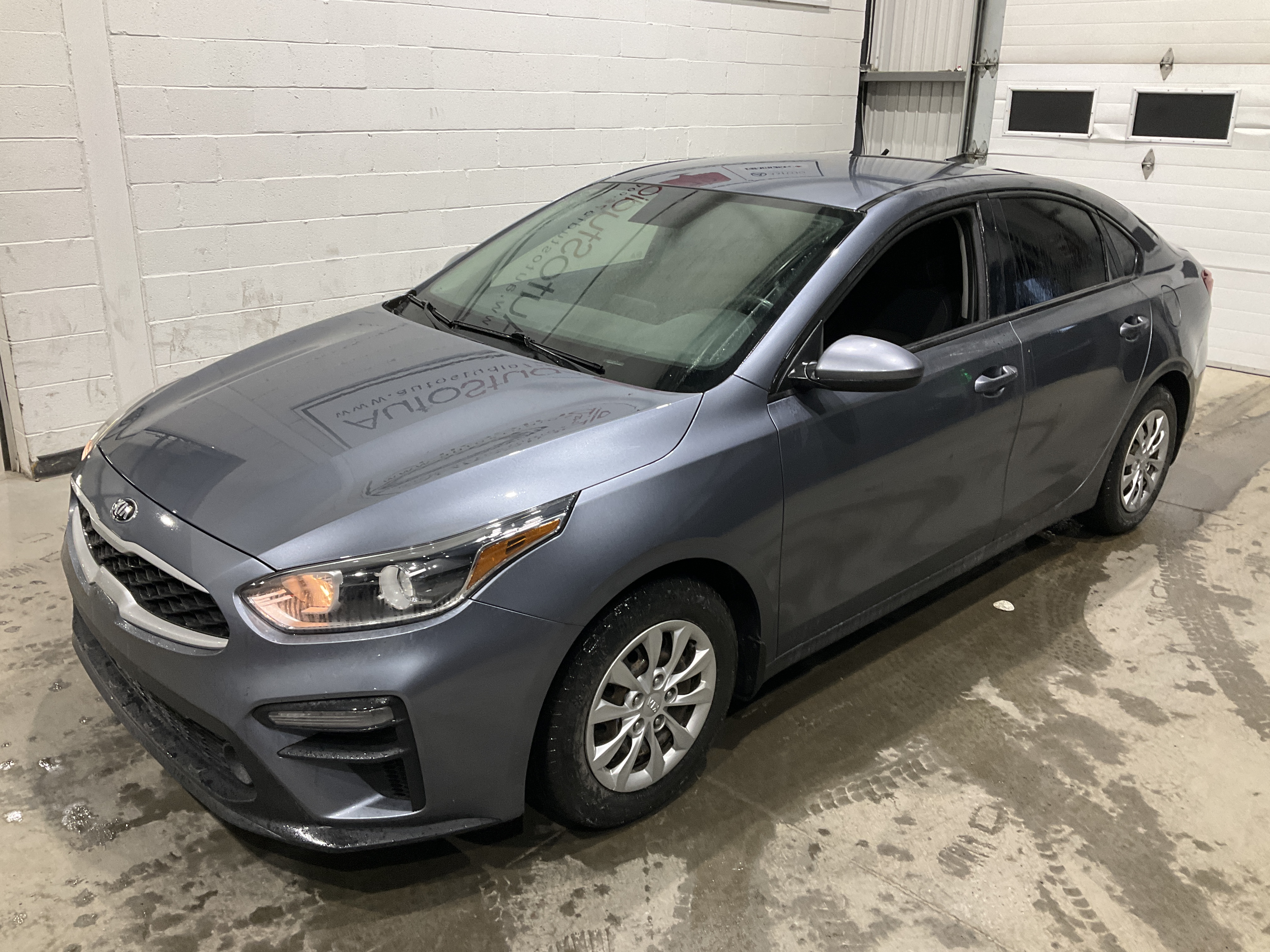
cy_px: 476
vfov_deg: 48.2
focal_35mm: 29
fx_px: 1064
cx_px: 635
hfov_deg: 61.7
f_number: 1.8
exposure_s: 1/60
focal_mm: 3
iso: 80
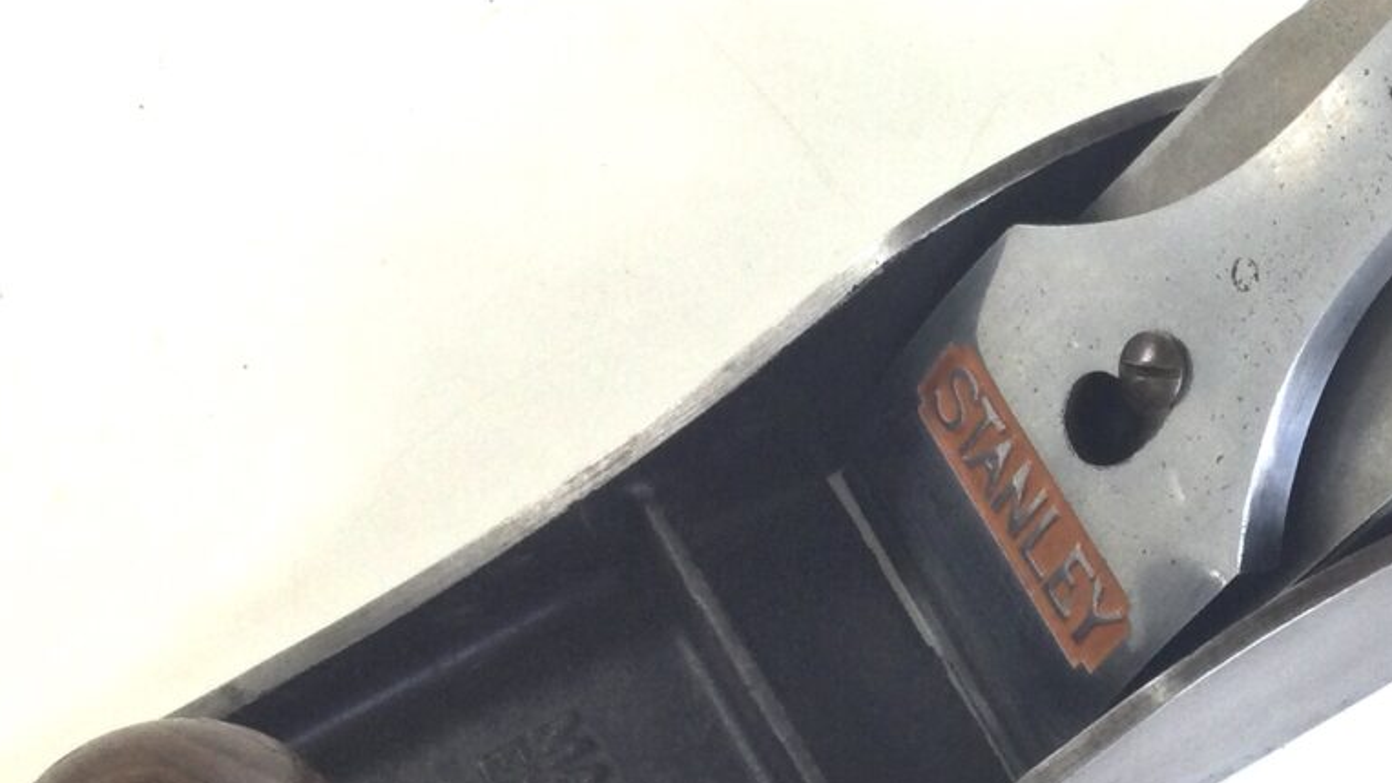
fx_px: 3137
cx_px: 1239
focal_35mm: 85
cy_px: 473
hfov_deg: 24.3
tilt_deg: -67.9
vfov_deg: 14.2
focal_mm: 3.3
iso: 25
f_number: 2.4
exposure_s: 1/100
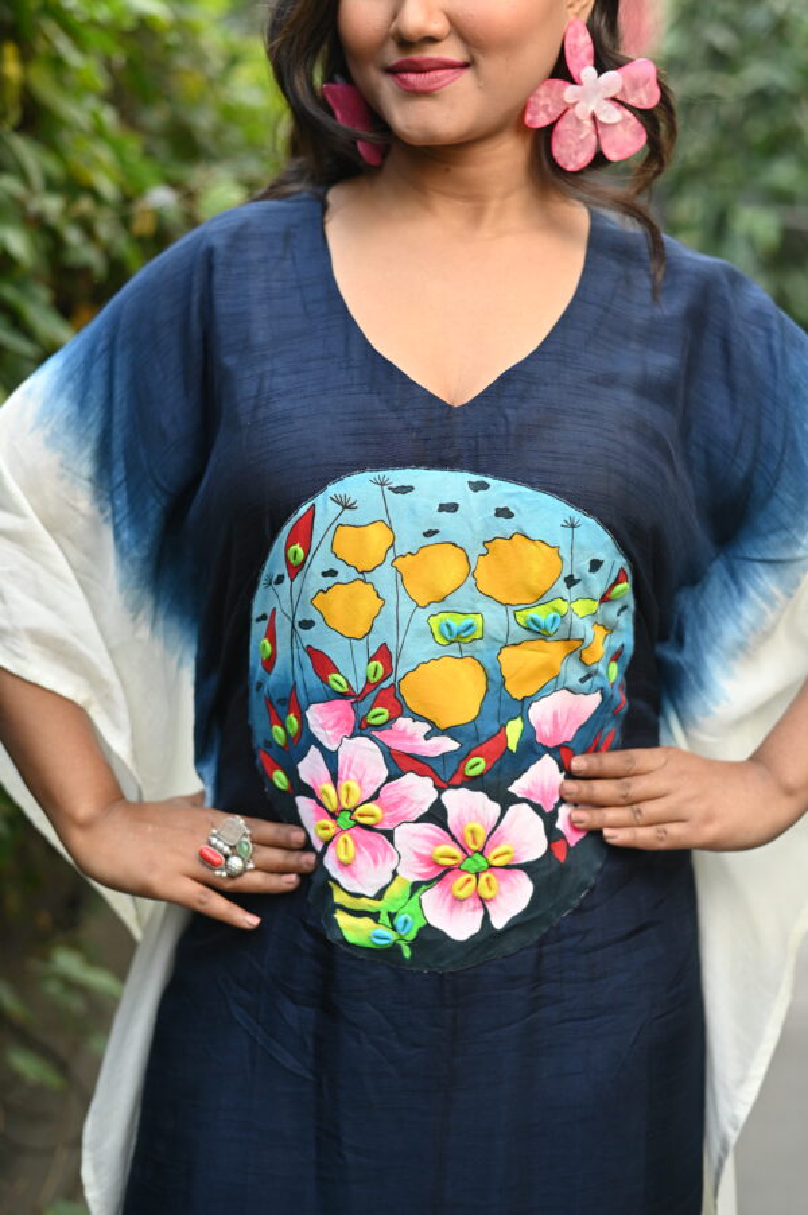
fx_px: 1686
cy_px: 608
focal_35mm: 50
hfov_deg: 27.0
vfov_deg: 39.6
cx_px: 404
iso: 200
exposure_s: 1/160
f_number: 2.8
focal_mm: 50
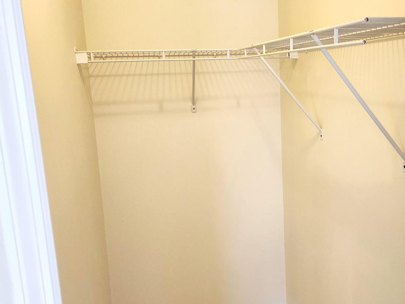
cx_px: 264
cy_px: 152
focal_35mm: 34
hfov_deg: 53.1
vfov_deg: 41.8
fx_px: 398
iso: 200
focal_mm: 5.4
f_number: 1.8
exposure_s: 1/120
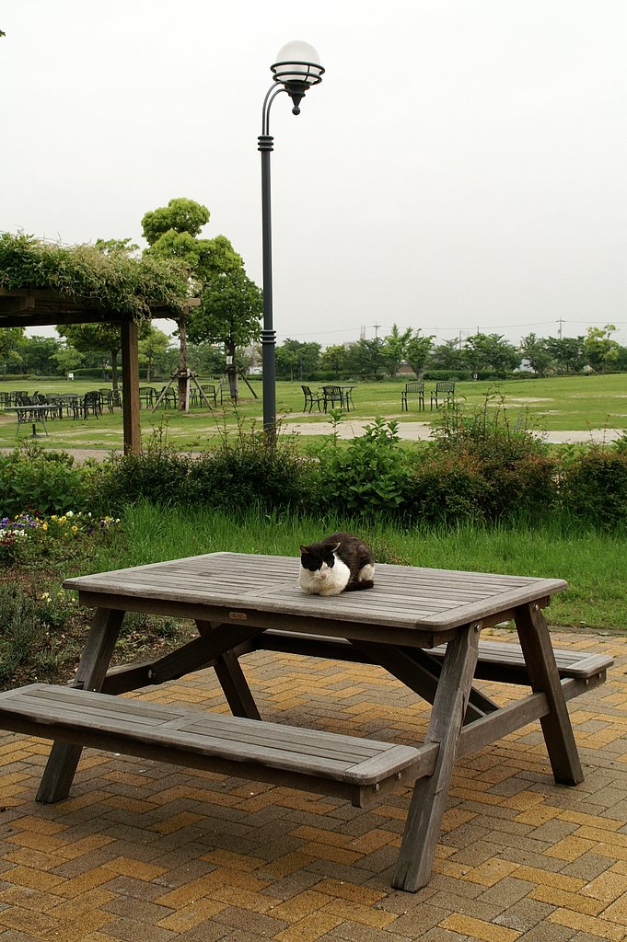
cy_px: 471
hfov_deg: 29.8
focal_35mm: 45
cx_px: 314
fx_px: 1178
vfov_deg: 43.6
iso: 250
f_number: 10
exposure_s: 1/200
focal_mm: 30
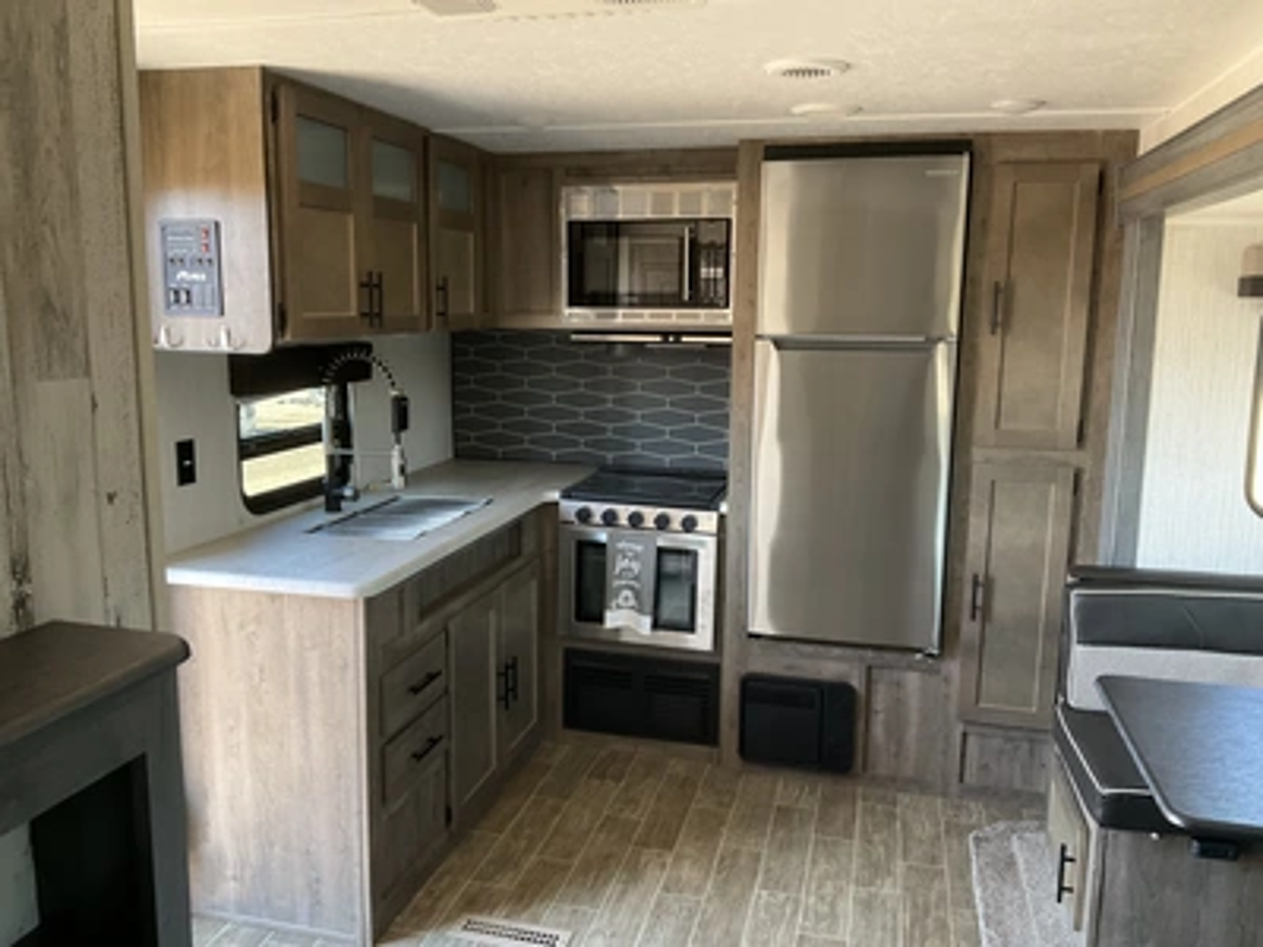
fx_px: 1058
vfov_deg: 48.2
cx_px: 632
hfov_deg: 61.7
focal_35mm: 29
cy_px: 474
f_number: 1.8
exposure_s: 1/60
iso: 80
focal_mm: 3
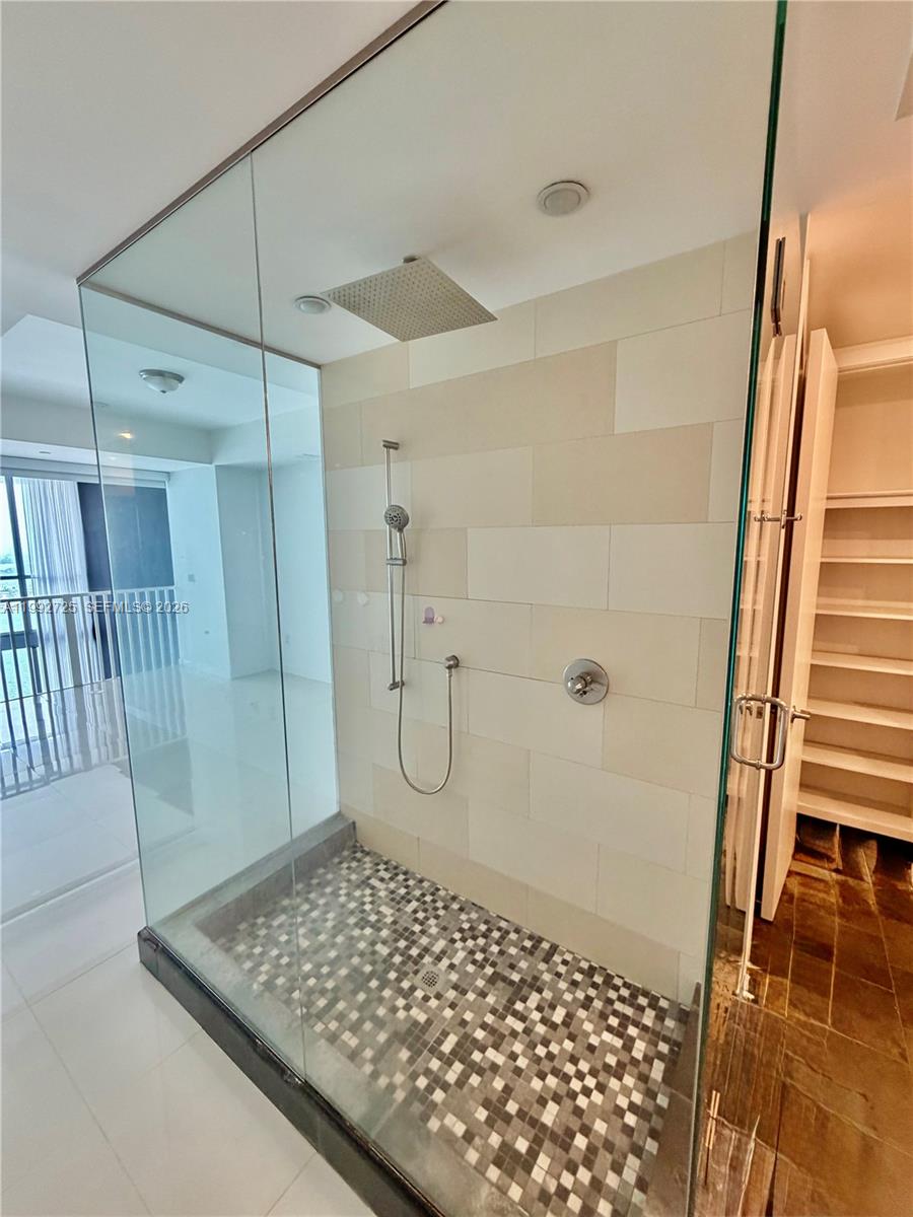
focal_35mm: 14
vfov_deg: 102.1
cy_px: 608
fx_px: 492
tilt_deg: -8.6
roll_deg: -0.1
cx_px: 456
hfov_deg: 85.7
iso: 250
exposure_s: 1/120
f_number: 2.2
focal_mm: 2.22
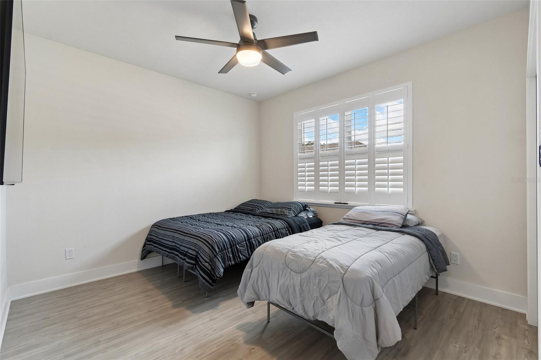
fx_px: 225
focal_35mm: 15
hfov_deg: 100.4
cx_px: 270
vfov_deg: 77.3
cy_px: 180
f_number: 8
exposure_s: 1/5
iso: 200
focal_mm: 10
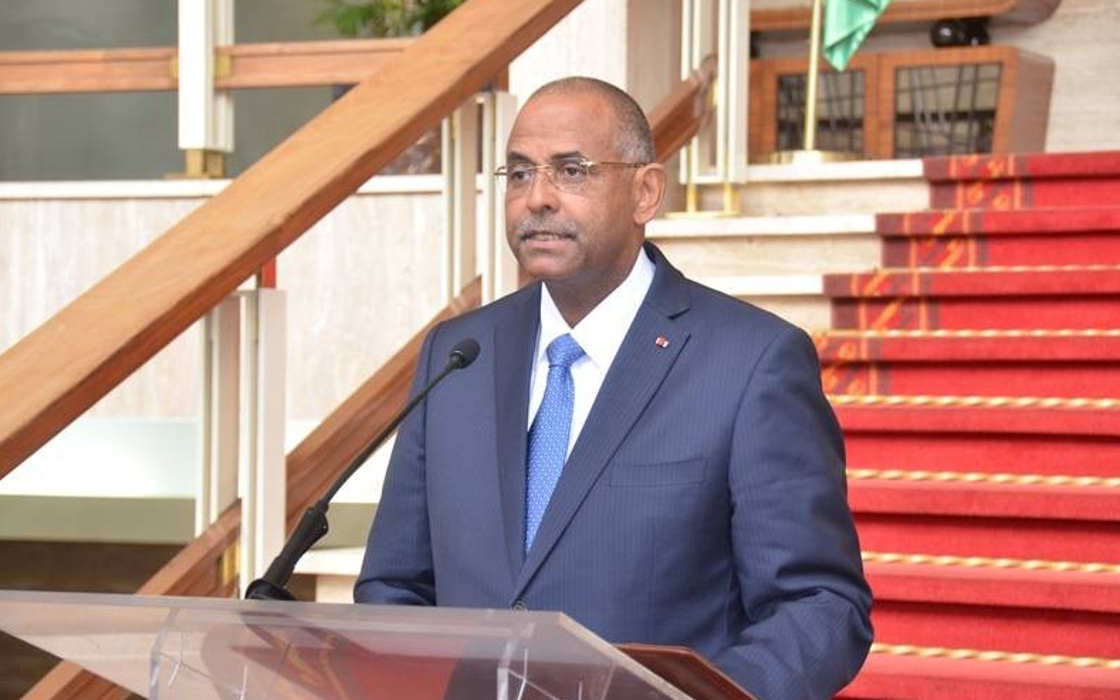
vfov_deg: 13.0
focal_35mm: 101
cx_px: 565
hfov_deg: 20.7
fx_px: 3068
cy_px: 334
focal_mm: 65
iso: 800
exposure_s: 1/60
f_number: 5
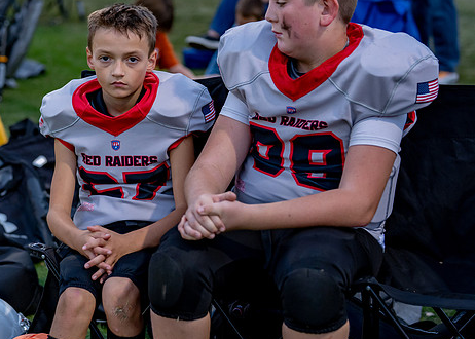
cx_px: 68
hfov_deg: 19.7
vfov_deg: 14.3
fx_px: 1349
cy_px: 114
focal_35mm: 100
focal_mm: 50
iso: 640
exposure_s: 1/500
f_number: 2
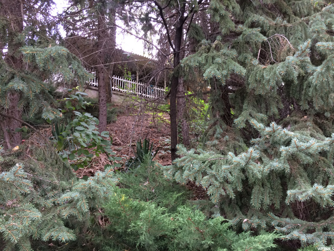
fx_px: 280
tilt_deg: +9.7
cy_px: 126
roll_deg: -0.1
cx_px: 167
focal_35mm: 29
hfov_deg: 61.7
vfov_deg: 48.2
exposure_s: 1/30
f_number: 2.2
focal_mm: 4.15
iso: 64
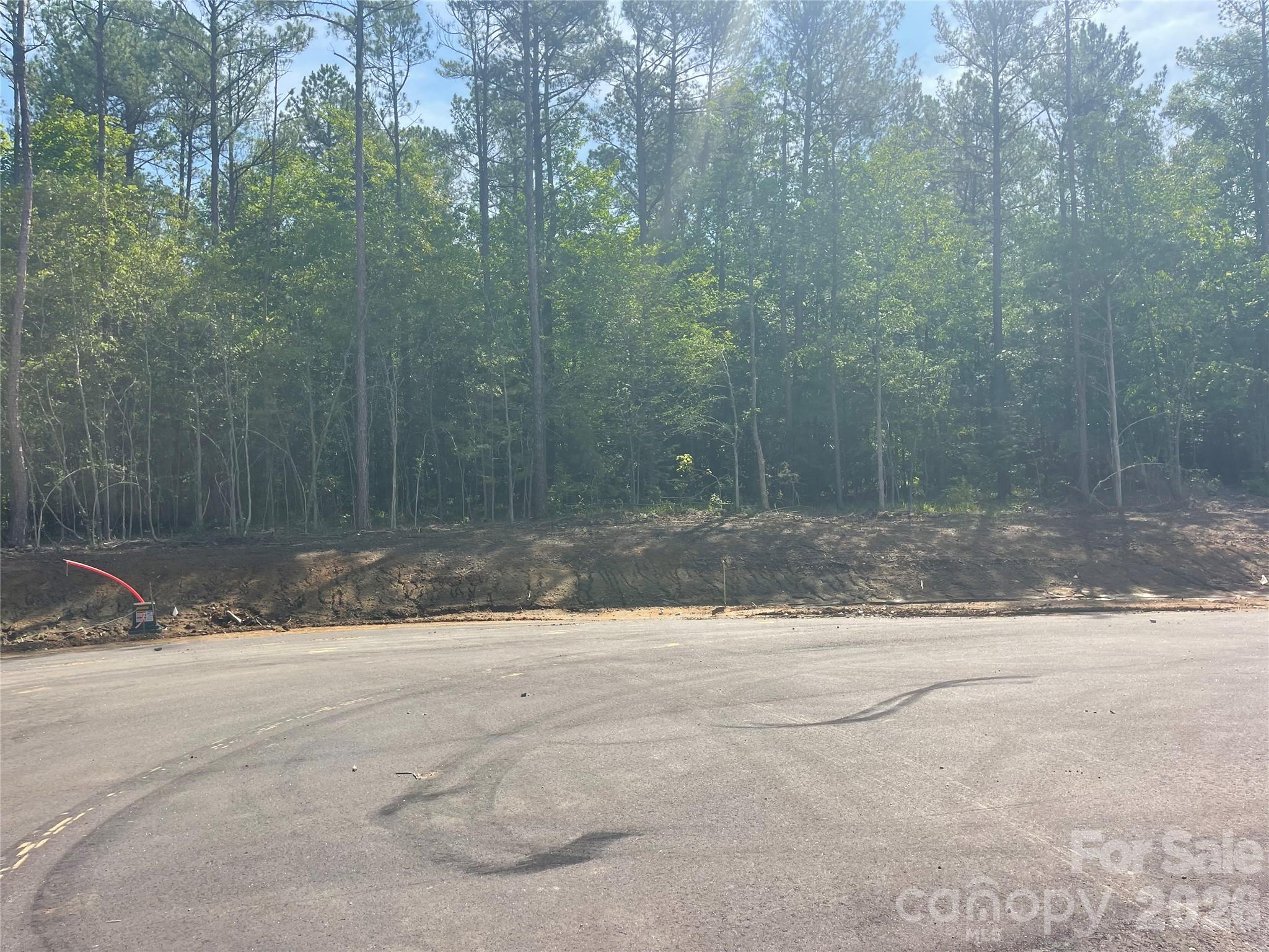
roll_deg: +1.1
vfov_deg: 54.9
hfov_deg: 69.4
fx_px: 916
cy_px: 476
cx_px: 634
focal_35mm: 25
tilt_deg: +0.7
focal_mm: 5.1
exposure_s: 1/2288
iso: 32
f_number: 1.6
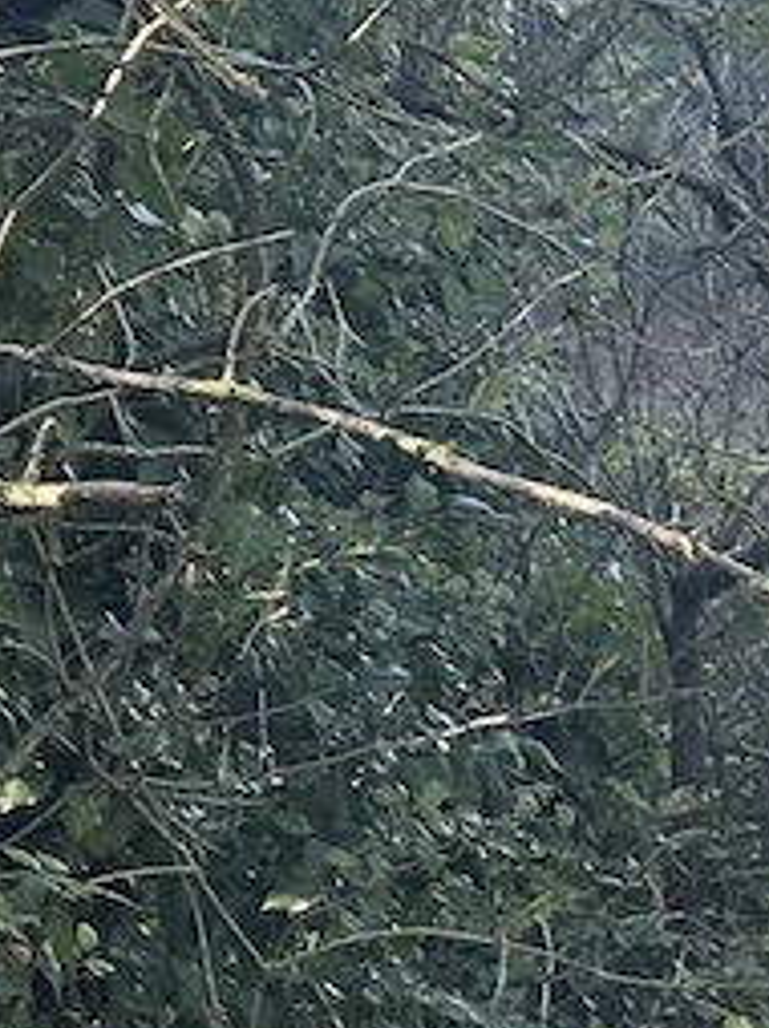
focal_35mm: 242
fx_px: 7180
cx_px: 2578
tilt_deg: -14.5
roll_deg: +1.2
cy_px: 1348
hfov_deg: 5.6
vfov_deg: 8.1
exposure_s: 1/254
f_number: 1.78
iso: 64
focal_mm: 6.86
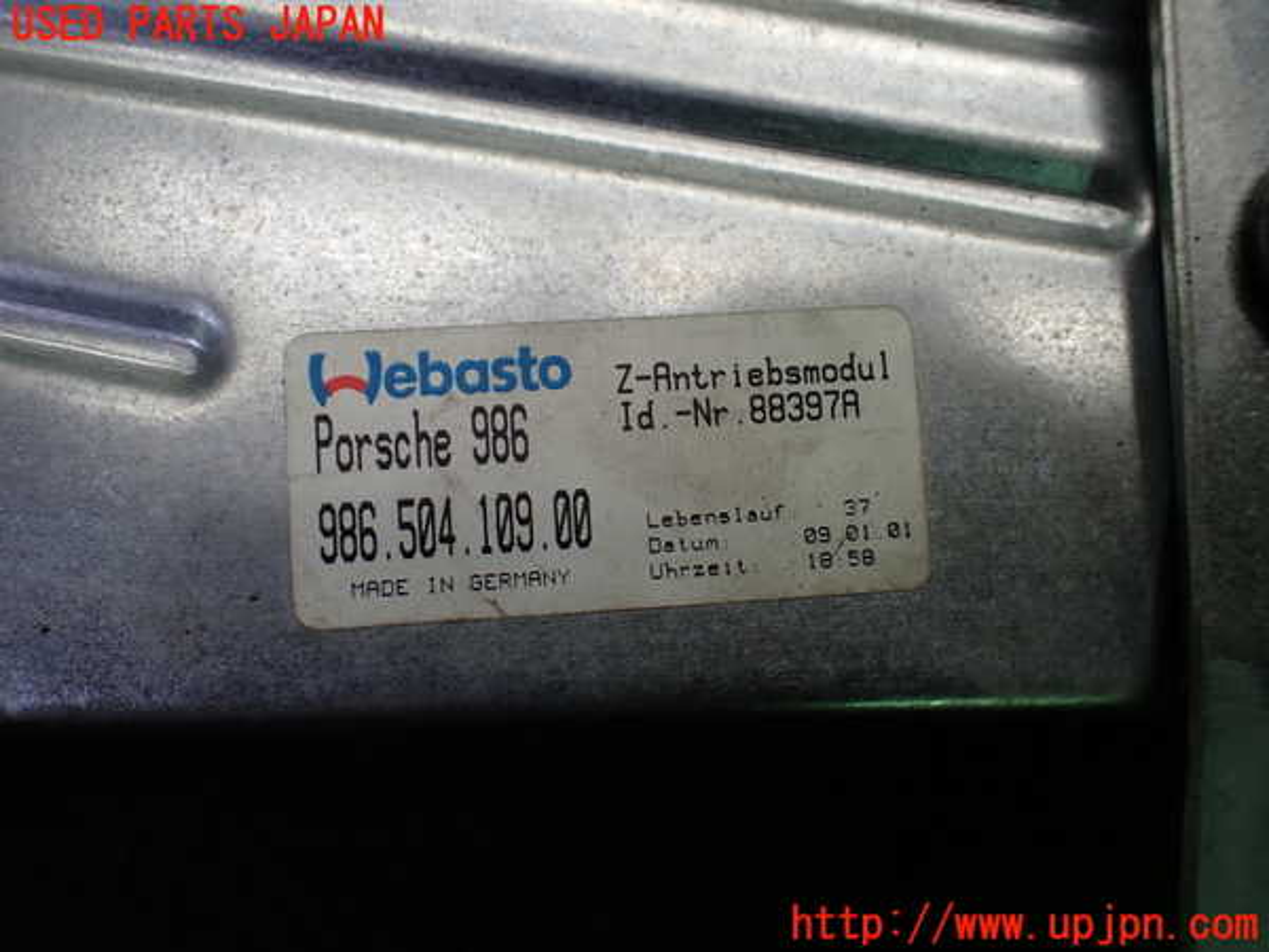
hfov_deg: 60.0
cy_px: 476
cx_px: 634
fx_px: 1100
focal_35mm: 30
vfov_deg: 46.8
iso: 125
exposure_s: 1/125
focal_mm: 5.4
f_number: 2.3
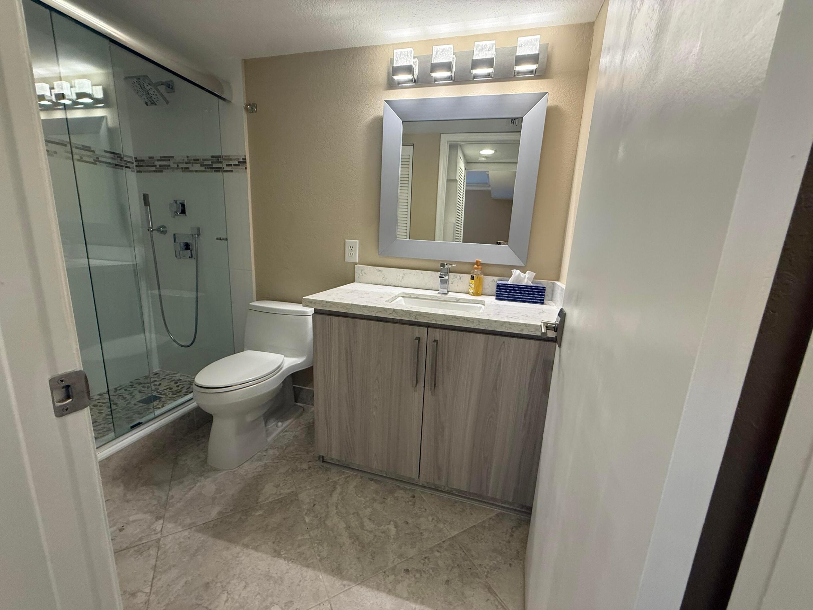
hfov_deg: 102.1
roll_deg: -2.8
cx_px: 406
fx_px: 329
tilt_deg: -11.5
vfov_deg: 85.7
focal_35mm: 14
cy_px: 305
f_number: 2.2
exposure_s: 1/60
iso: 200
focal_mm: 2.22
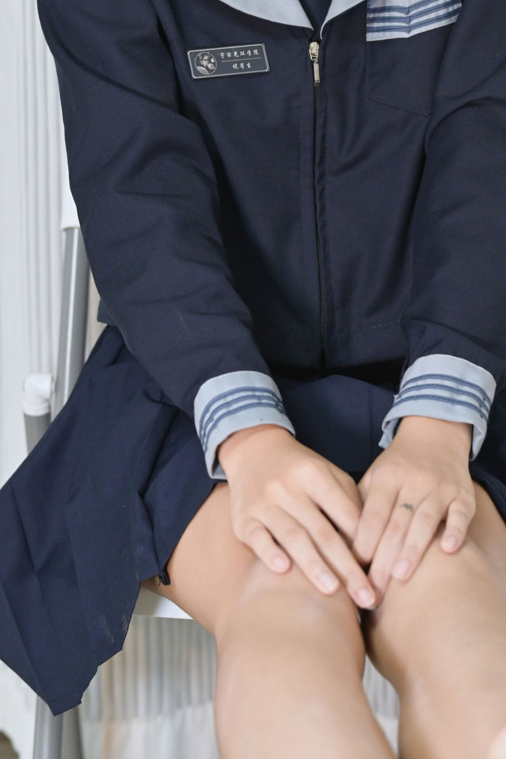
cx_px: 293
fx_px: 2613
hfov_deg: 11.1
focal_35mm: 124
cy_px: 155
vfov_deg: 16.4
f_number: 3.2
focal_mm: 60
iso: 1800
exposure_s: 1/100
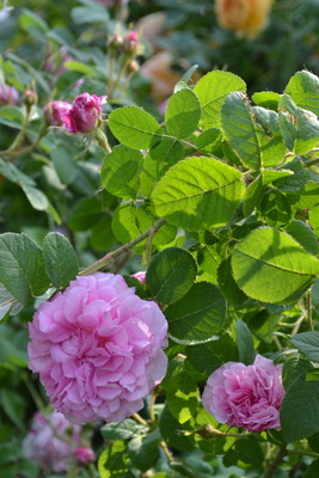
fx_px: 1096
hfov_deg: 16.6
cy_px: 239
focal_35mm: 82
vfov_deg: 24.6
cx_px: 160
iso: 250
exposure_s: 1/125
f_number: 8
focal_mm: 55
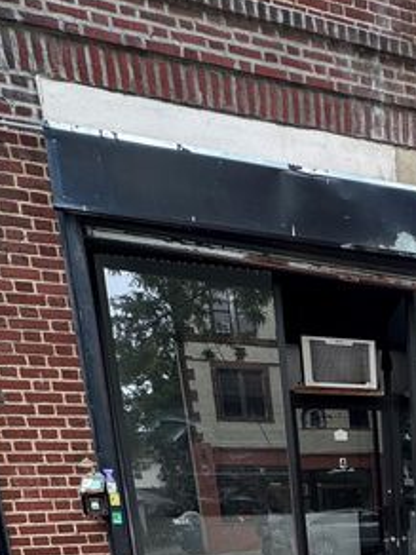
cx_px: 462
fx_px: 513
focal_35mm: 32
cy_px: 605
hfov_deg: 36.9
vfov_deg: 44.1
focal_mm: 2.22
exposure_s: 1/186
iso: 40
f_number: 2.2
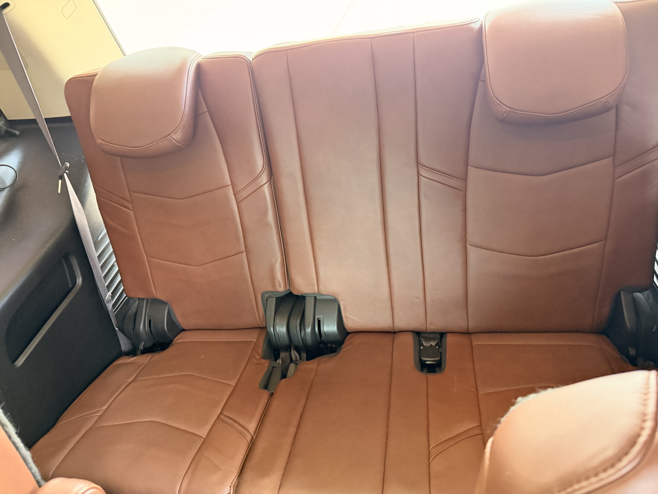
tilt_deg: -37.5
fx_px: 456
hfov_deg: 71.6
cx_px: 329
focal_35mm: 24
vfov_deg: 56.8
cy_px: 247
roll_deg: +8.4
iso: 800
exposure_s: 1/60
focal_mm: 6.76
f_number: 1.78
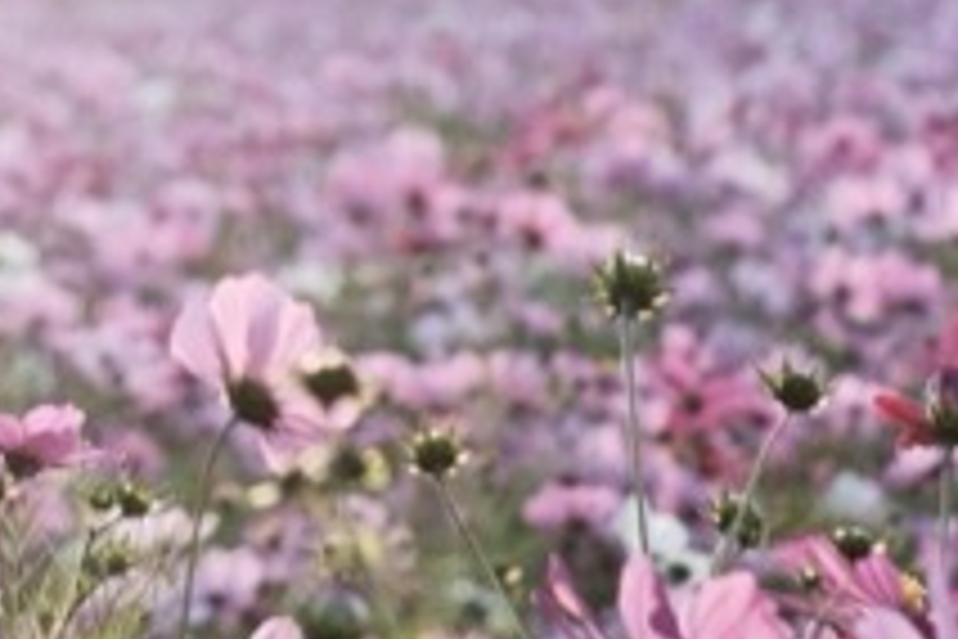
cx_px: -202
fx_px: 5960
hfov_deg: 9.1
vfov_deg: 6.0
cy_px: -655
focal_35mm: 224
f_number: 3.2
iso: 200
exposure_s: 1/500
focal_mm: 35
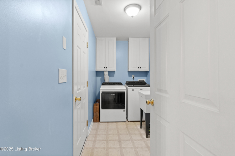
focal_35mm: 16
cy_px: 78
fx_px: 108
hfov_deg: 95.0
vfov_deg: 72.1
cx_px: 118
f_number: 9
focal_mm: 11
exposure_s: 1/1.25
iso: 400
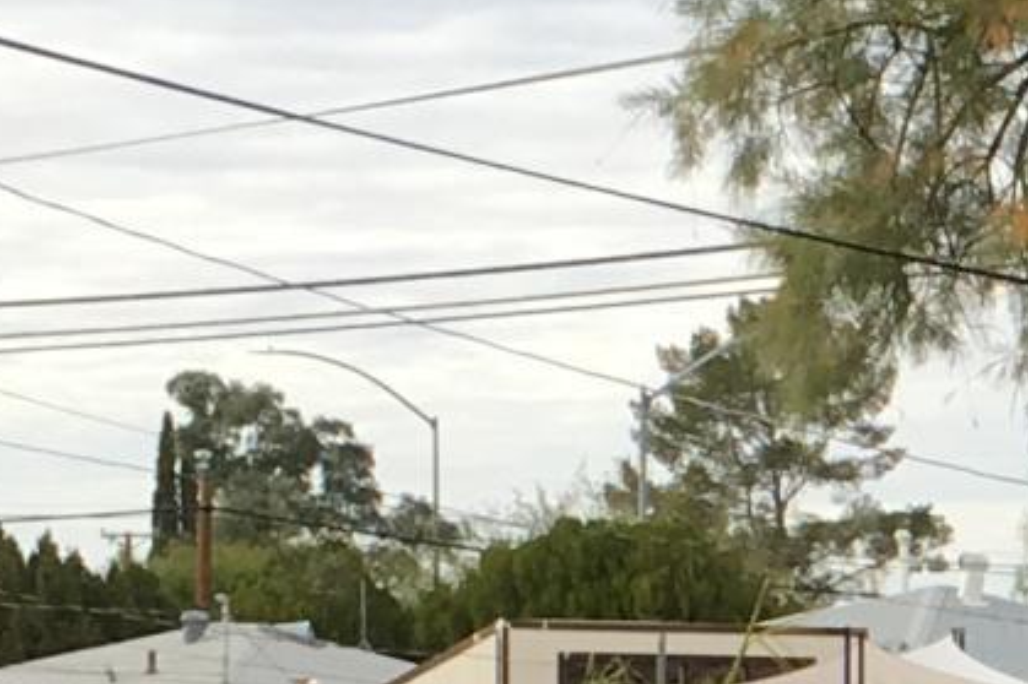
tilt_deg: -2.2
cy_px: 1248
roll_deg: -1.4
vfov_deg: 6.2
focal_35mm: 216
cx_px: 2014
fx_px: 6165
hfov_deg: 9.0
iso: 25
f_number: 2.2
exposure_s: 1/326
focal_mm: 4.15
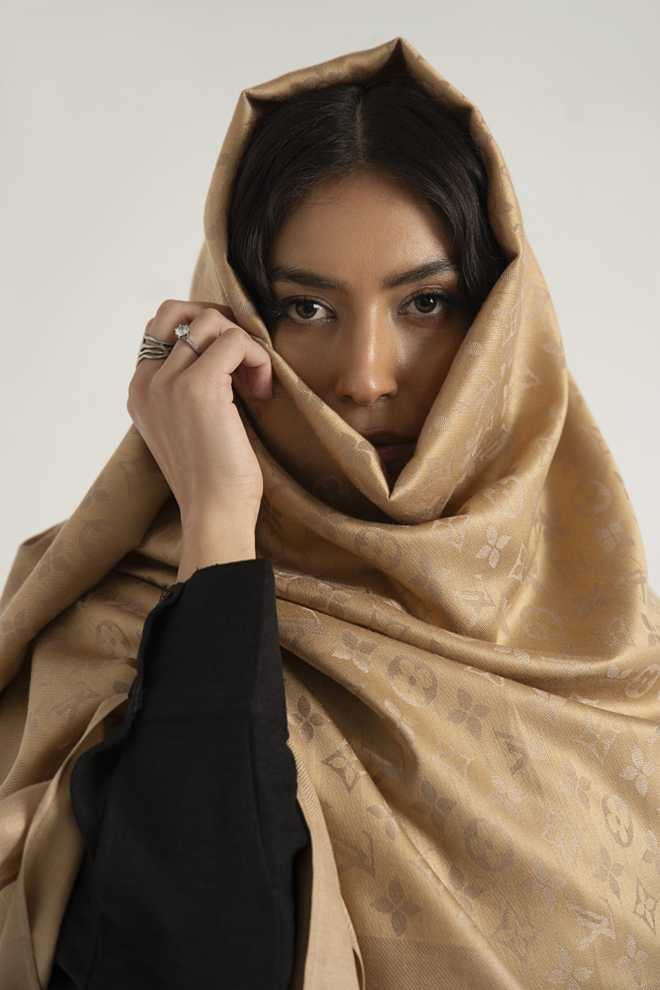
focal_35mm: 70
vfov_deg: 28.8
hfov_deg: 19.5
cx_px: 330
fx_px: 1925
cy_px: 495
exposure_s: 1/125
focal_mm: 70
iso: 200
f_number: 5
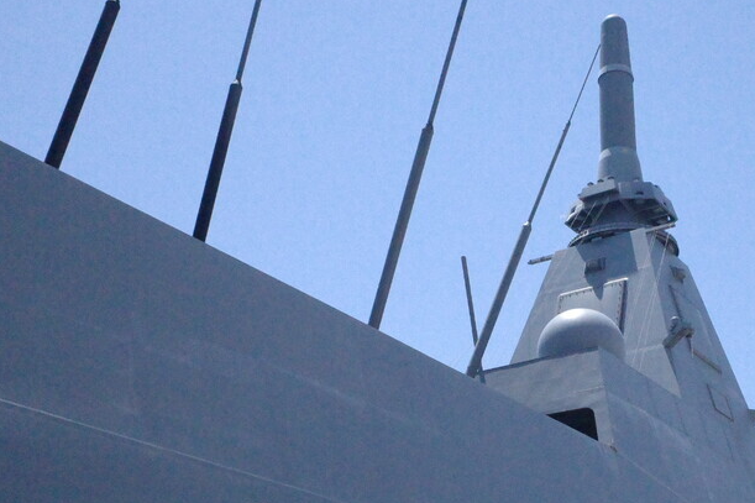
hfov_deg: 35.3
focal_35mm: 55
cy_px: 428
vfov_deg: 24.1
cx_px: 578
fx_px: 1153
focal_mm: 18.3
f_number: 8
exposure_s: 1/4000
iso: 8000
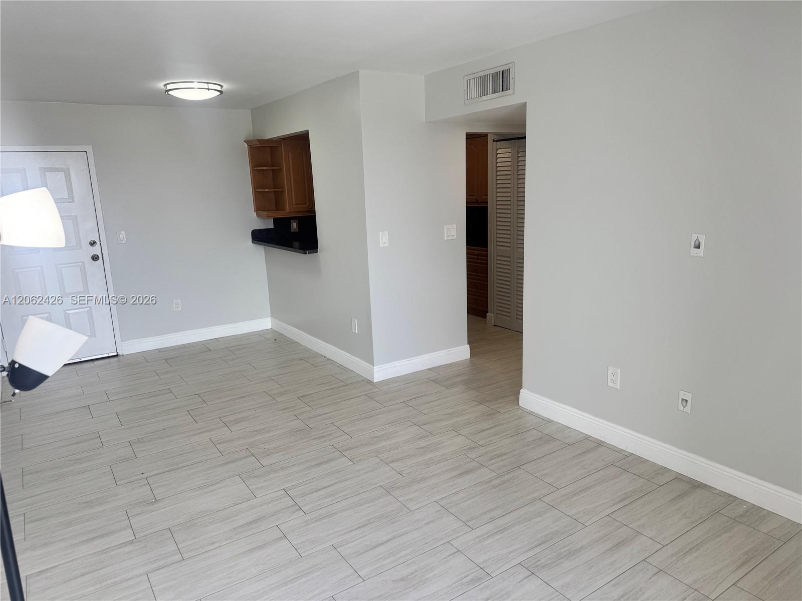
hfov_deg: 71.6
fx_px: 556
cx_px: 401
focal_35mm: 24
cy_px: 300
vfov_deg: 56.8
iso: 64
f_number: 1.78
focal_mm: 6.76
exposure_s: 1/213
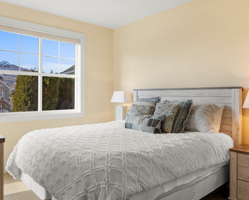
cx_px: 139
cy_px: 101
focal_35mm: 29
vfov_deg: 50.0
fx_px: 214
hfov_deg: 60.3
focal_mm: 25
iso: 400
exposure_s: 1/80
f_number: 2.8
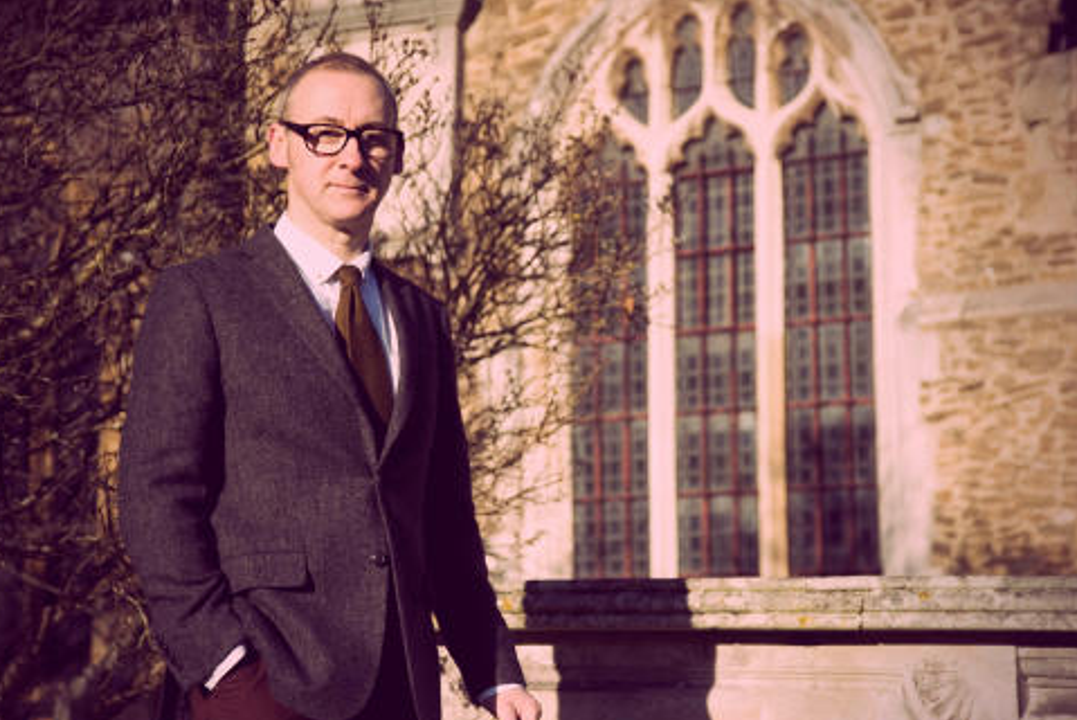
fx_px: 2185
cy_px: 374
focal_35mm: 73
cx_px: 531
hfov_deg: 27.7
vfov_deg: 18.7
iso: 400
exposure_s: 1/2500
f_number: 4.5
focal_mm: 70
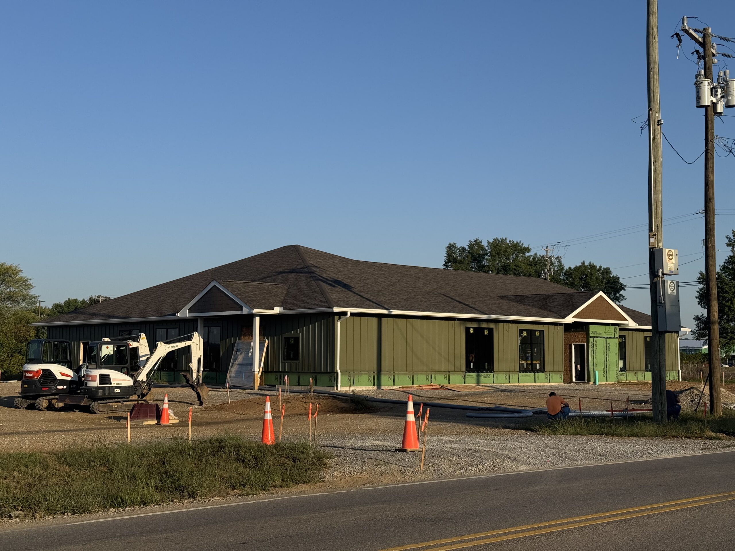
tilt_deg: +4.9
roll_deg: -0.1
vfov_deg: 30.3
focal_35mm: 48
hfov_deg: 39.7
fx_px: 1019
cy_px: 276
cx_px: 368
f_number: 1.78
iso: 64
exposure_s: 1/5376
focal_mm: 6.76
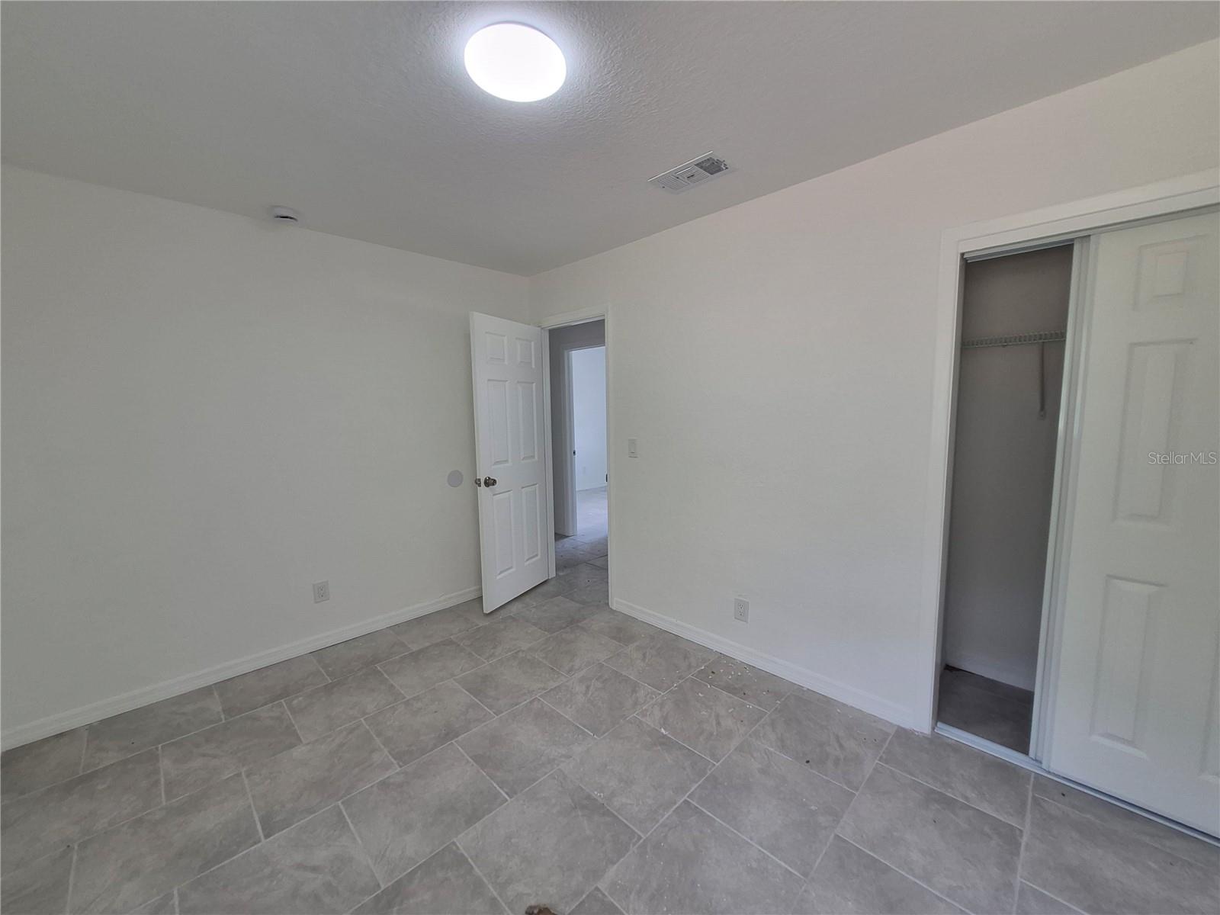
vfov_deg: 89.9
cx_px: 610
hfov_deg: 106.2
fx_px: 458
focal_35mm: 13
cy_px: 458
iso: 125
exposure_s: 1/60
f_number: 2.2
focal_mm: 1.74
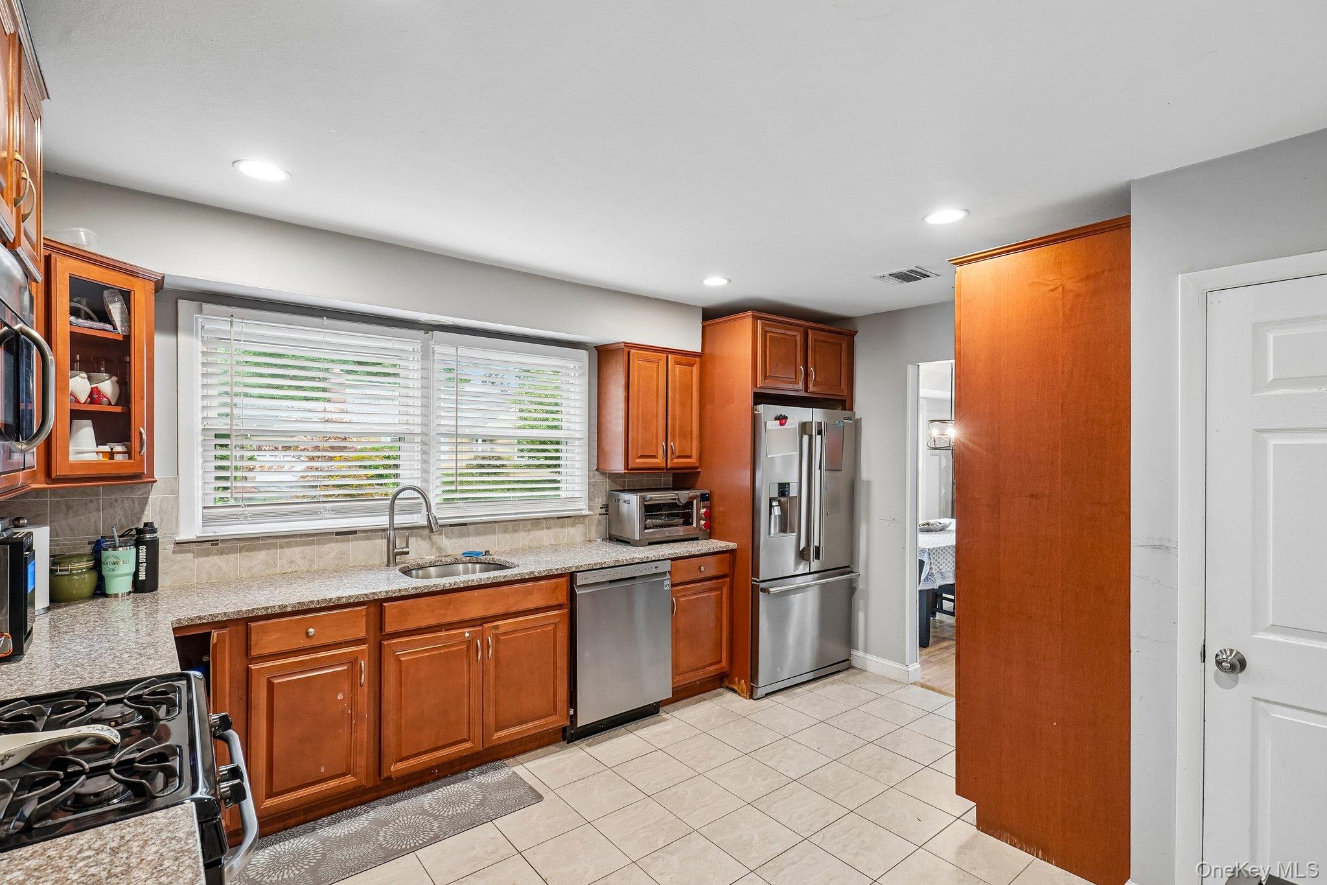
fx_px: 590
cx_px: 664
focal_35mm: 16
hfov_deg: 96.7
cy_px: 442
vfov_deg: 73.7
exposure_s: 1/15
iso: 400
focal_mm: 16
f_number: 8
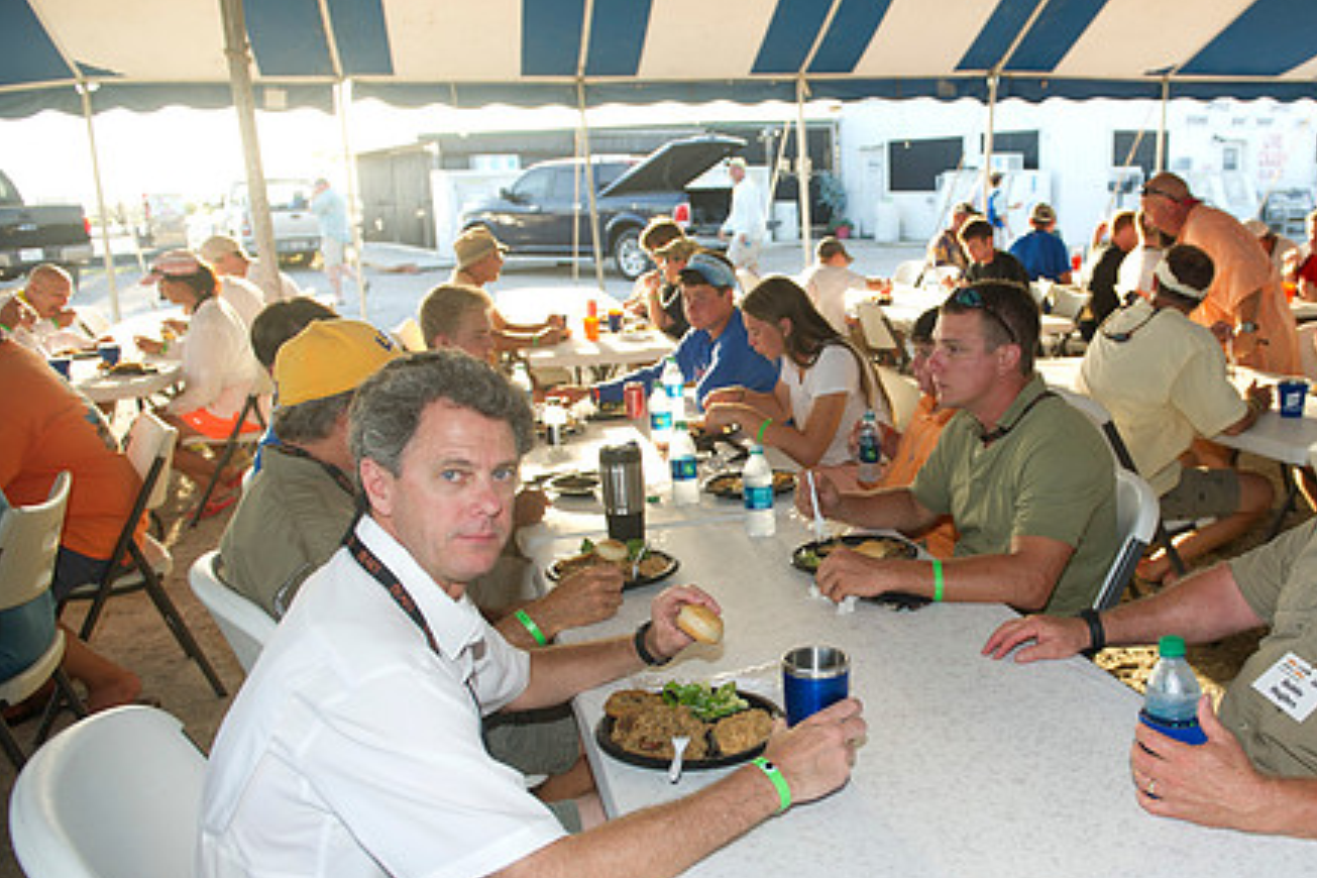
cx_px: 875
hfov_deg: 57.5
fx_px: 1171
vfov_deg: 41.1
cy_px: 463
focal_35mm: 32
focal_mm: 24
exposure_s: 1/125
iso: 125
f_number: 3.5
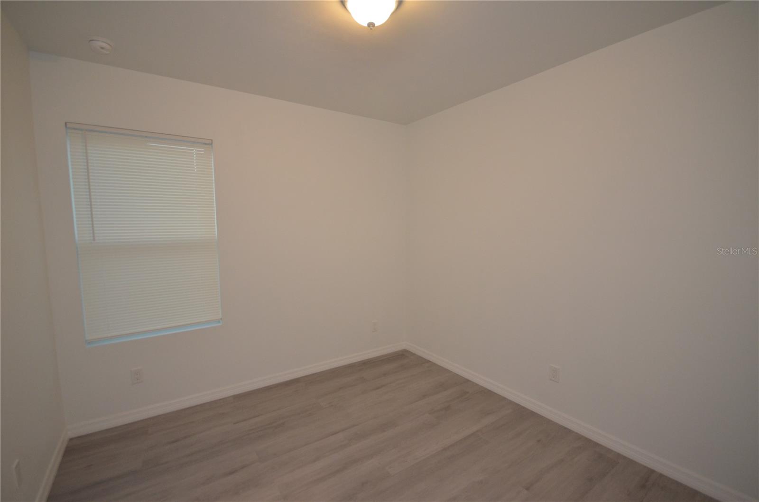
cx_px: 380
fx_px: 316
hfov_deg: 100.5
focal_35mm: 15
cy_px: 251
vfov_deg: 77.0
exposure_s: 1/60
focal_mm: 10
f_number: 4
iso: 800
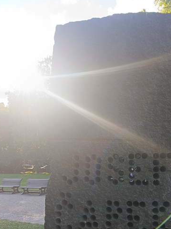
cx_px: 115
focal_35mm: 34
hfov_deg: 41.2
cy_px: 151
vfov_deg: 53.0
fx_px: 224
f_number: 1.88
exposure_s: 1/153
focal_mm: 5.59
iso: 52
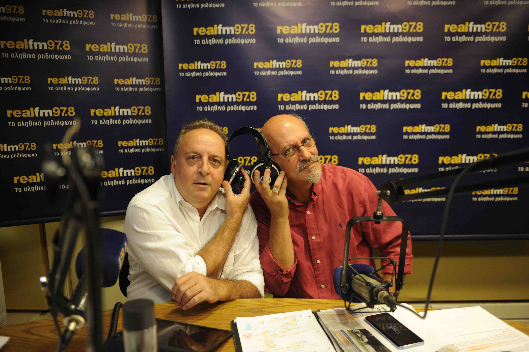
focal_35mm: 29
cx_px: 264
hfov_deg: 63.7
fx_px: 426
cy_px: 176
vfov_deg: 44.9
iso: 1600
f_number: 2.8
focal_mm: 29
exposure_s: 1/100
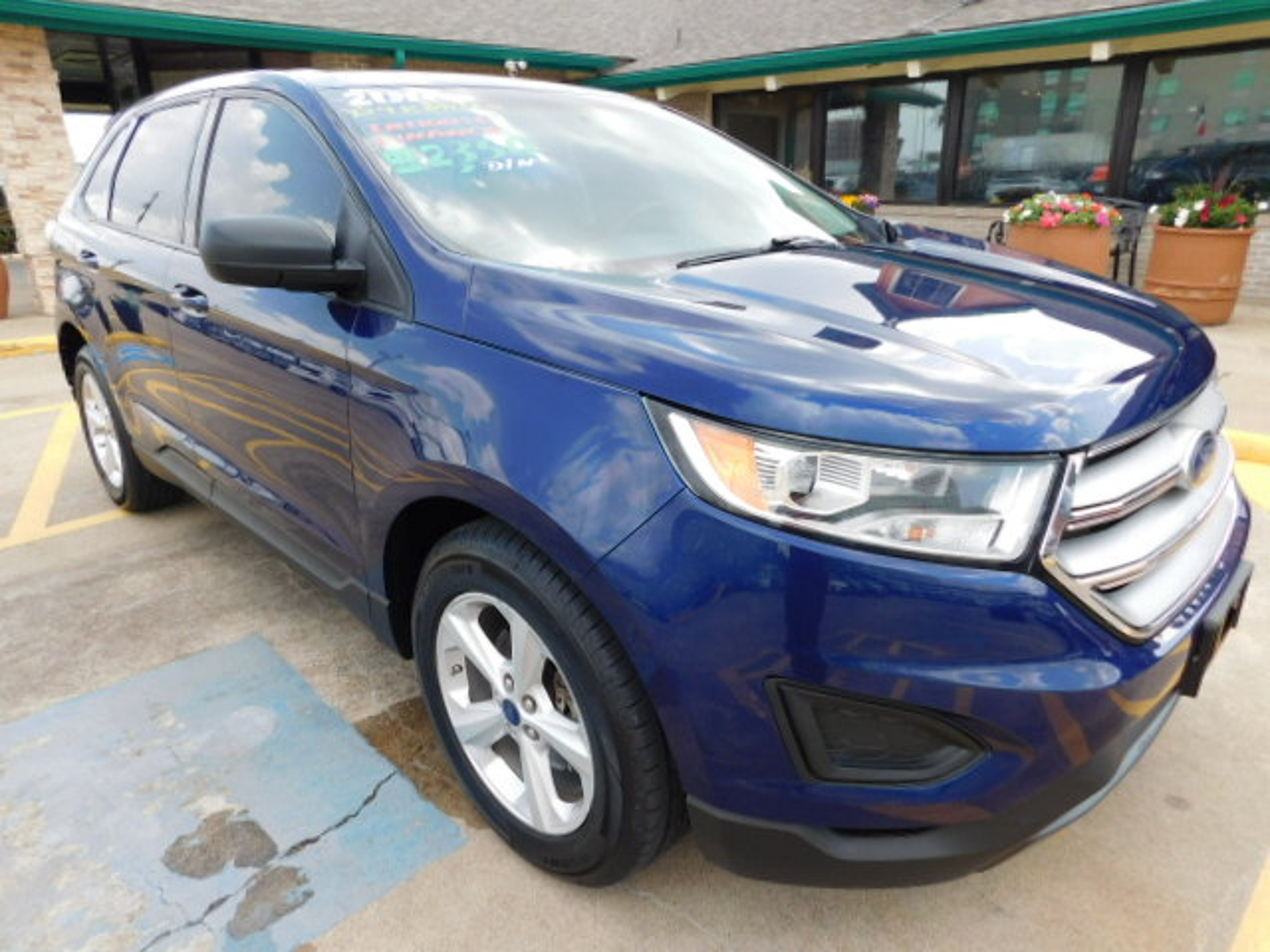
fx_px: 844
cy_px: 476
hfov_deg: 73.9
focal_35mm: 23
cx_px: 635
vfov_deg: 58.9
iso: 125
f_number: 3
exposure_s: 1/500
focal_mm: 4
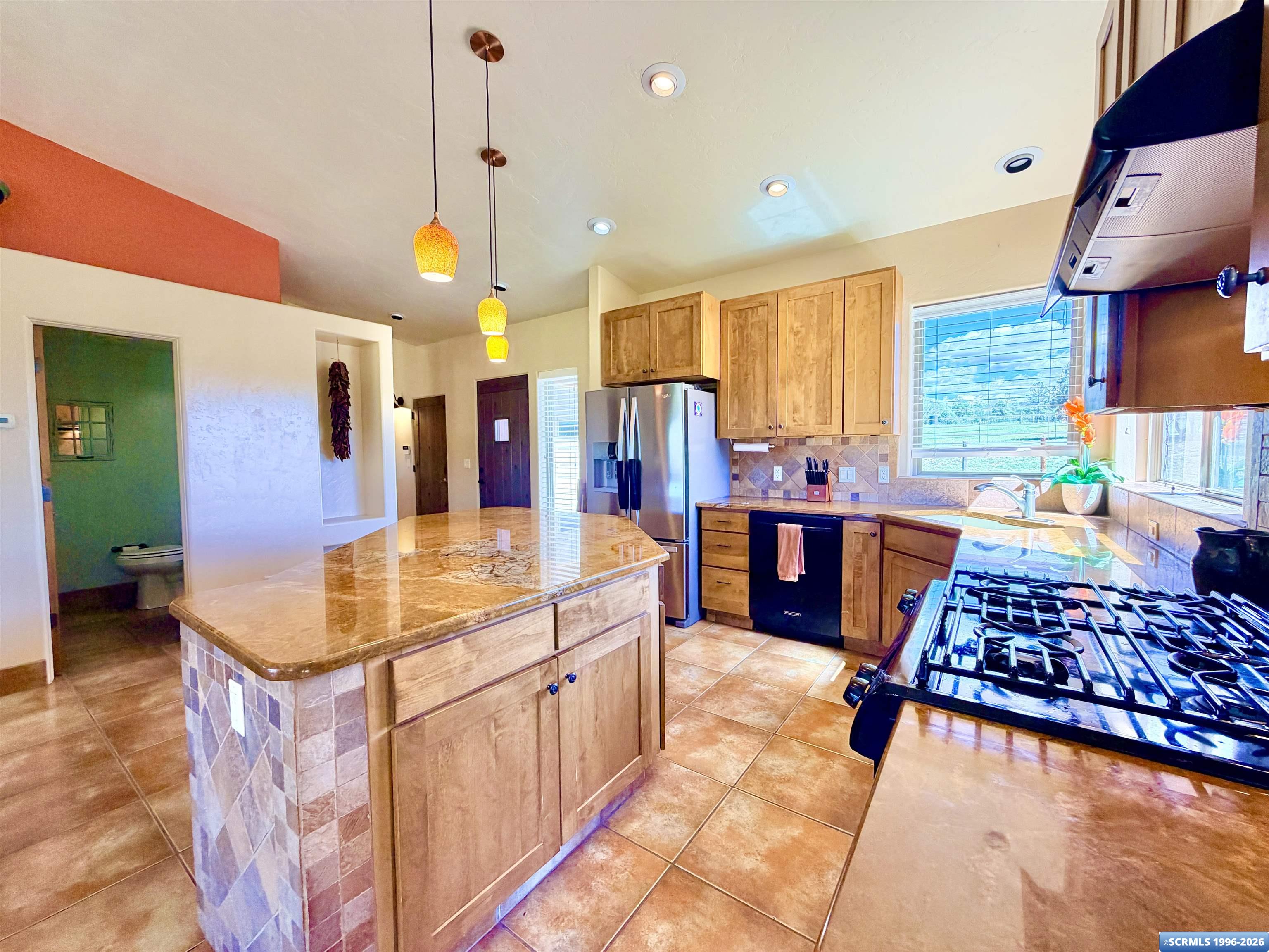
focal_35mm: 14
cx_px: 634
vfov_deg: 85.7
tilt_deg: -2.5
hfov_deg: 102.1
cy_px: 476
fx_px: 513
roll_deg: +0.5
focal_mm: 2.22
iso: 125
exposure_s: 1/120
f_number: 2.2
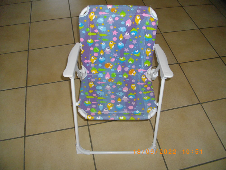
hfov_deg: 56.8
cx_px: 113
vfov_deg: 44.2
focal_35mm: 32
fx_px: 209
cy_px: 85
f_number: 2.9
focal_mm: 5.7
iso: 200
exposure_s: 1/50
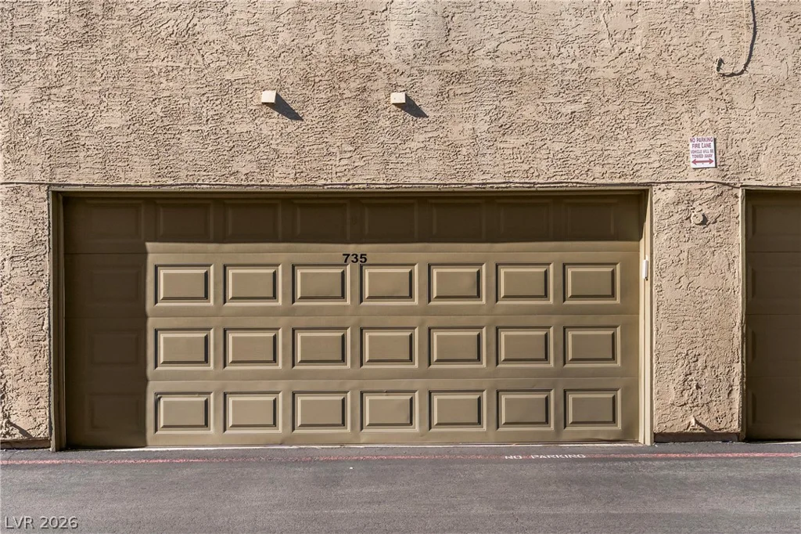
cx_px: 400
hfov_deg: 46.4
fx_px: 934
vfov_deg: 31.9
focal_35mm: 42
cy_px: 267
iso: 500
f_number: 8
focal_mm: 28
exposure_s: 1/8000
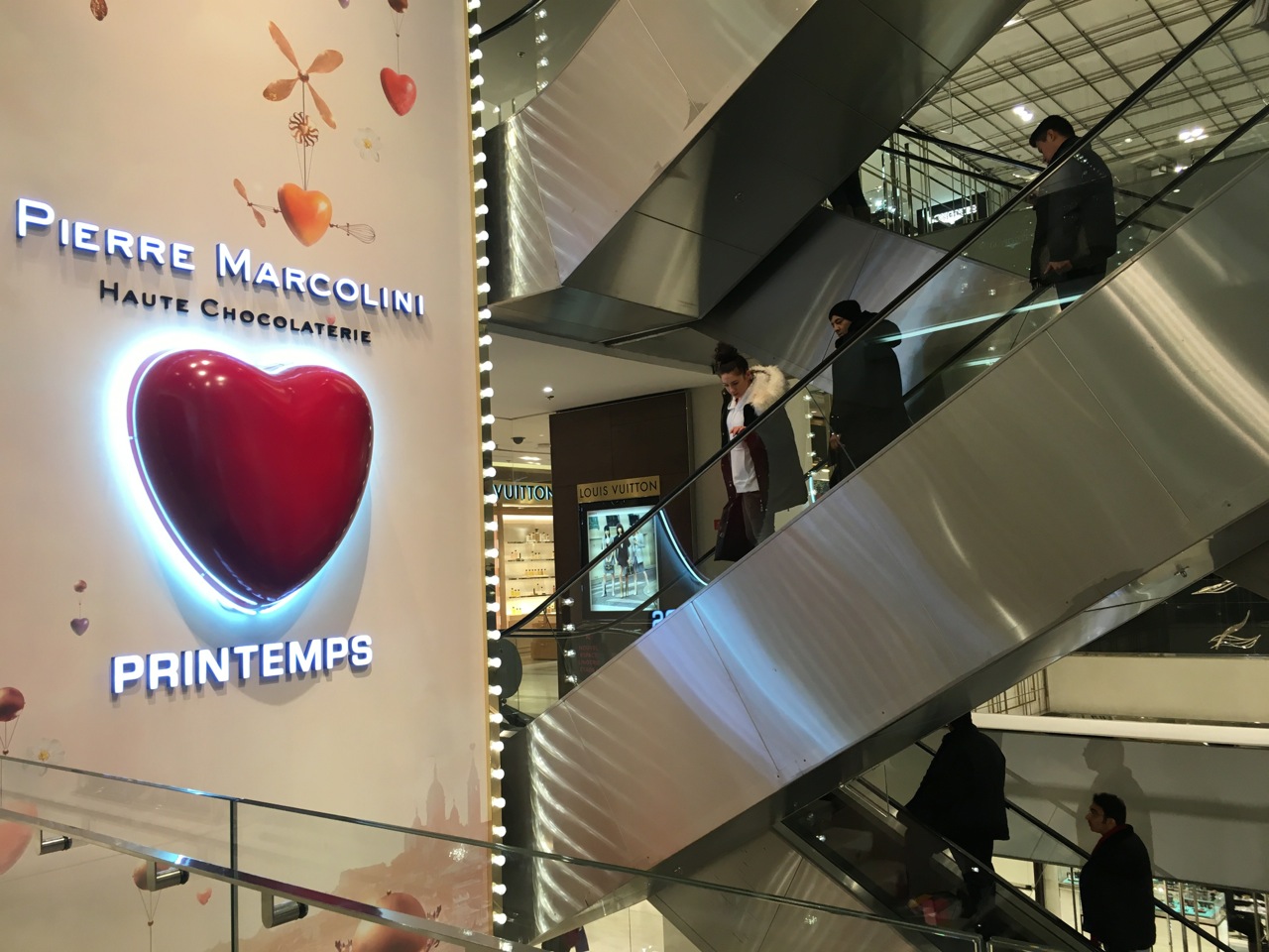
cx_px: 634
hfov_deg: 61.7
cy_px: 476
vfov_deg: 48.2
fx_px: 1063
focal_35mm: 29
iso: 25
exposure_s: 1/33
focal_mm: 4.15
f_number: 2.2
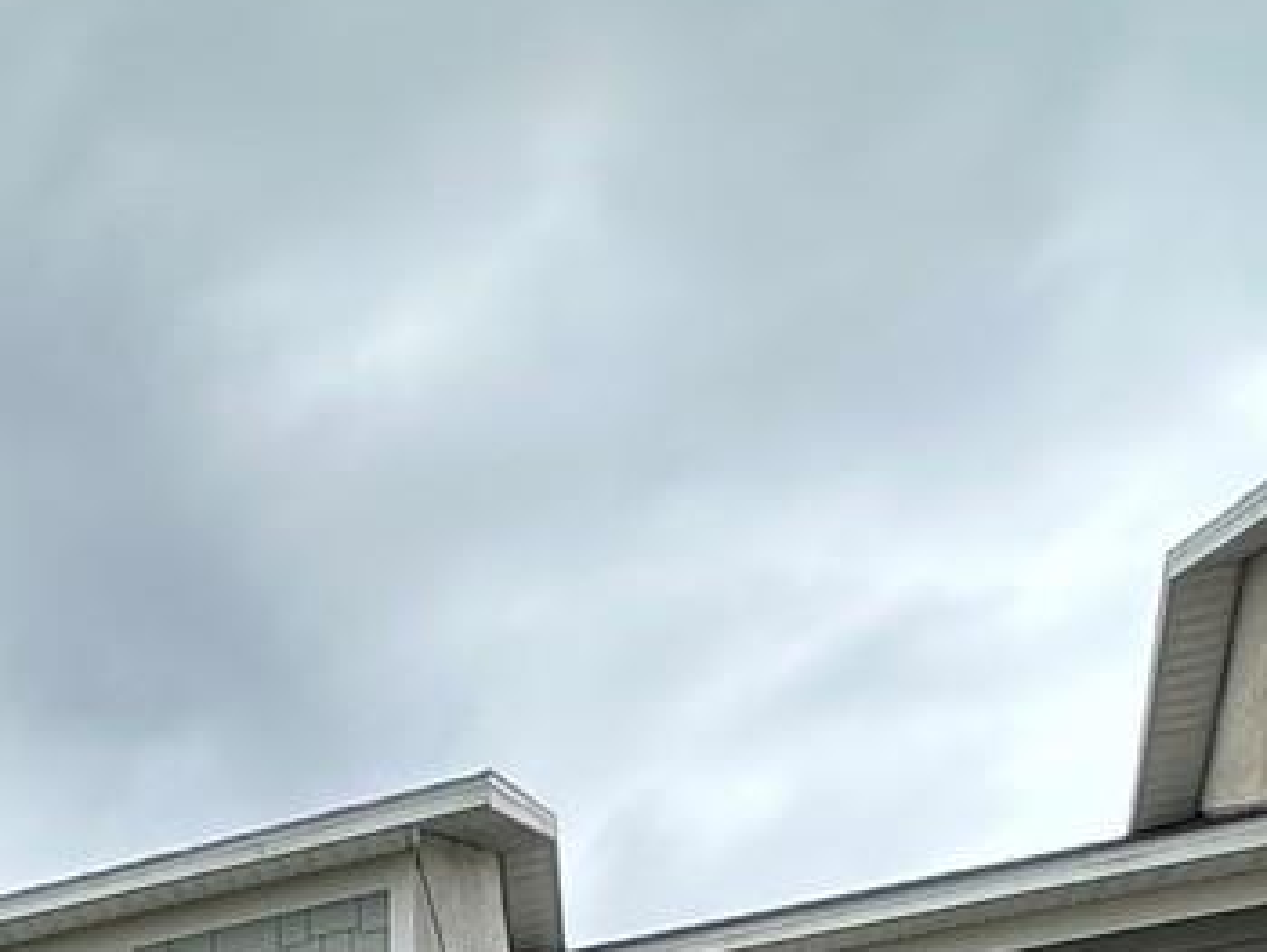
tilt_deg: +2.4
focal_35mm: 64
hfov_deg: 21.8
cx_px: -898
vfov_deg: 17.1
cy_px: 1890
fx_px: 2344
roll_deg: -1.4
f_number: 2.2
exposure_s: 1/387
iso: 40
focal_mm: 2.22
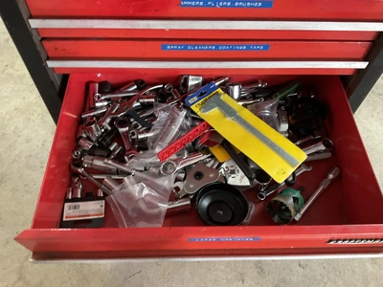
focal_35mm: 29
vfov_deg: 48.2
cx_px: 192
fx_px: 321
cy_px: 144
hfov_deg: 61.7
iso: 250
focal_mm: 3
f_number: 1.8
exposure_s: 1/30
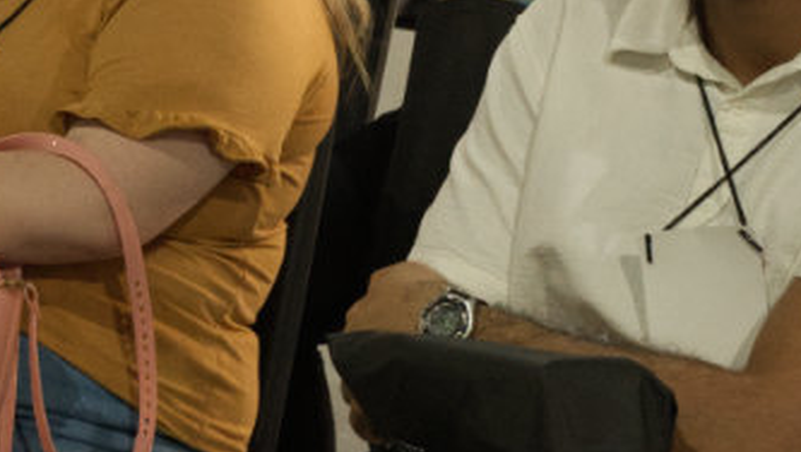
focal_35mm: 132
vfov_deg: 9.2
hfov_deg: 16.1
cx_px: 140
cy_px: 131
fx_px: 2806
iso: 6400
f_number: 5.6
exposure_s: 1/80
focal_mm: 35
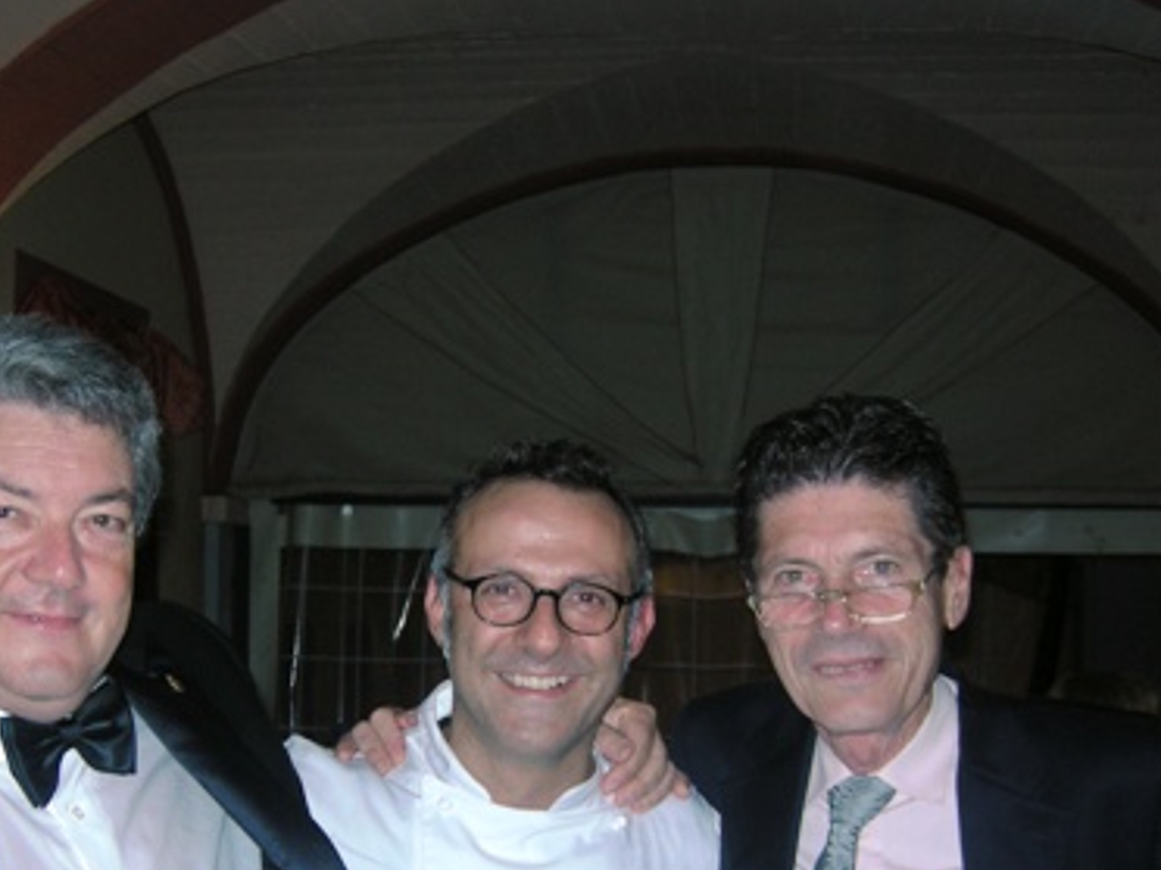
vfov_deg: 23.4
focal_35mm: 62
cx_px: 531
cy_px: 664
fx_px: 2079
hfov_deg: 31.2
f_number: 2.7
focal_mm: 7.5
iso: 64
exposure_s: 1/60
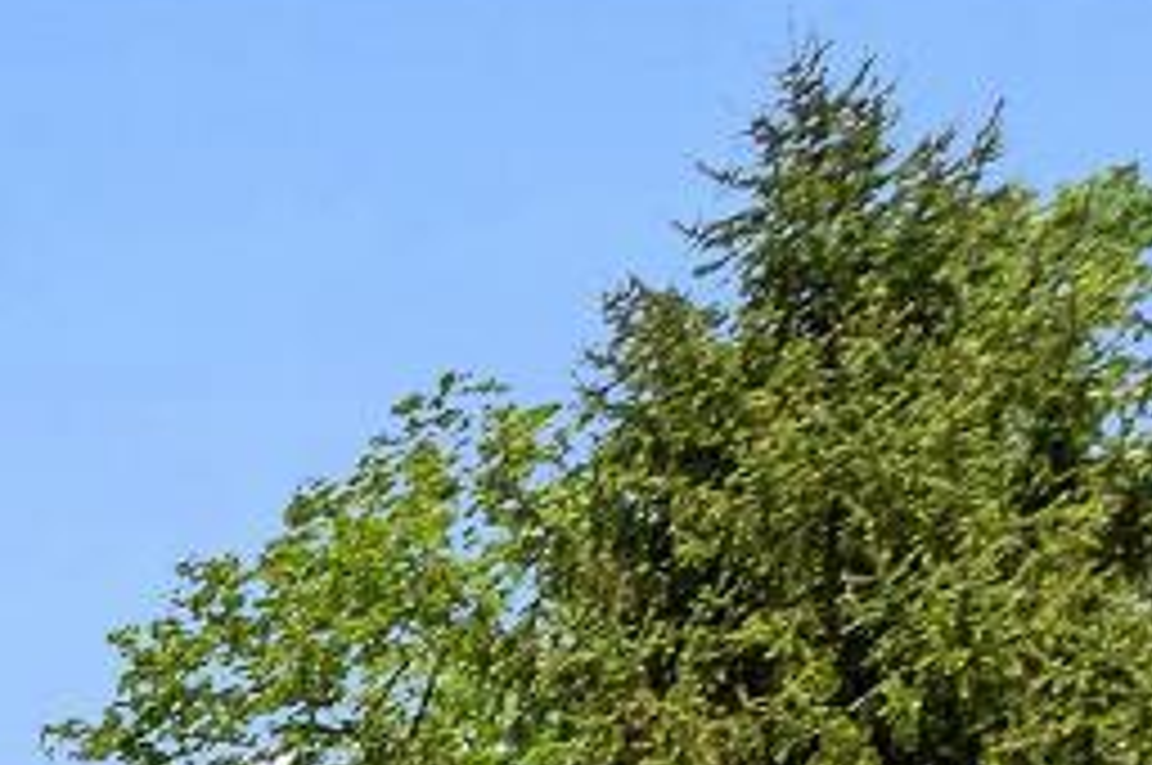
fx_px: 2812
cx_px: -1850
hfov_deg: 13.5
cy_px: 2110
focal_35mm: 88
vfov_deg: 11.3
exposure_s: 1/320
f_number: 8
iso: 400
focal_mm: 10
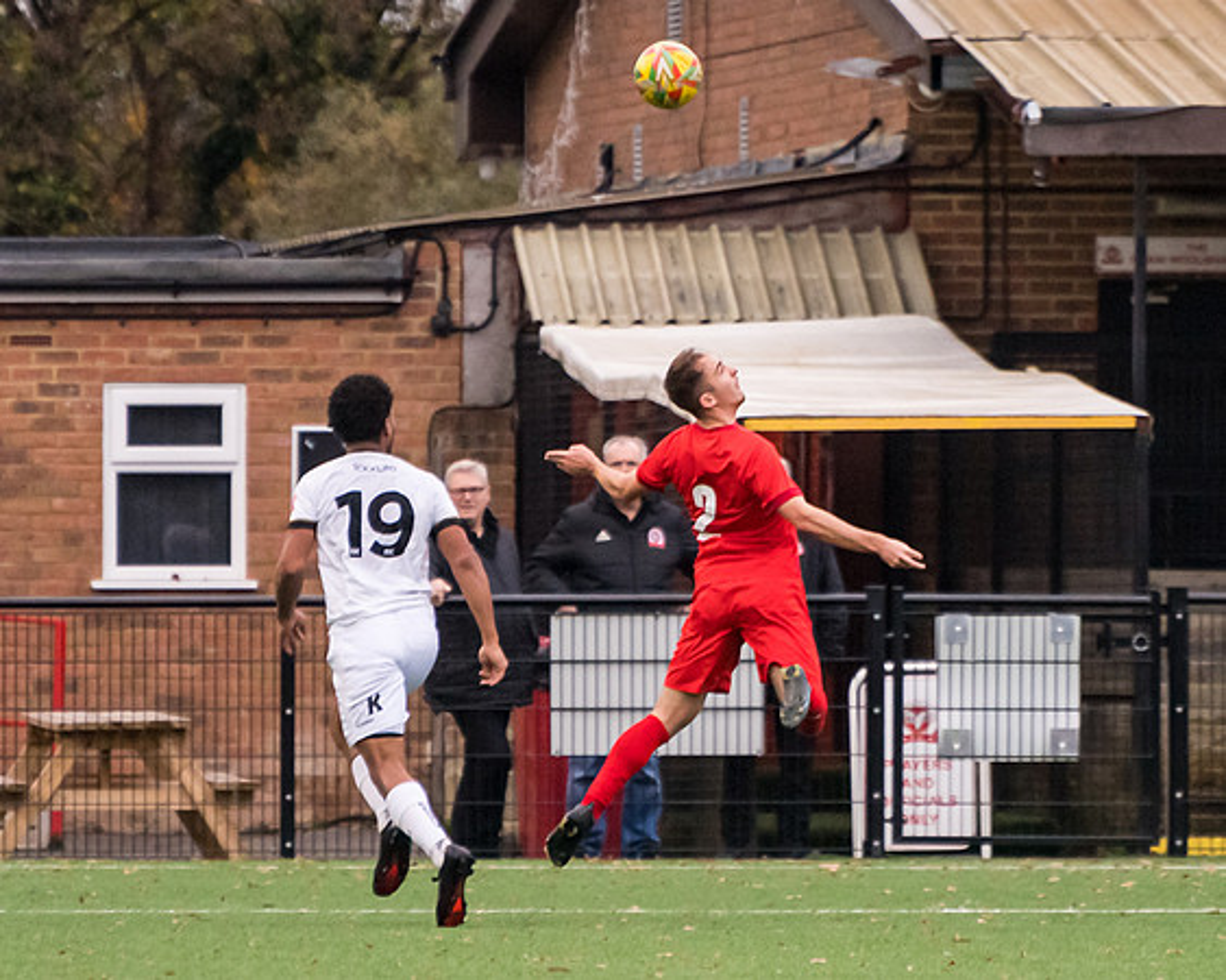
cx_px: 935
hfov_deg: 2.8
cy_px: 564
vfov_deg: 2.3
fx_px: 24715
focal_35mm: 681
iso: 2000
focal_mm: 280
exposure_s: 1/1000
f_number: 4
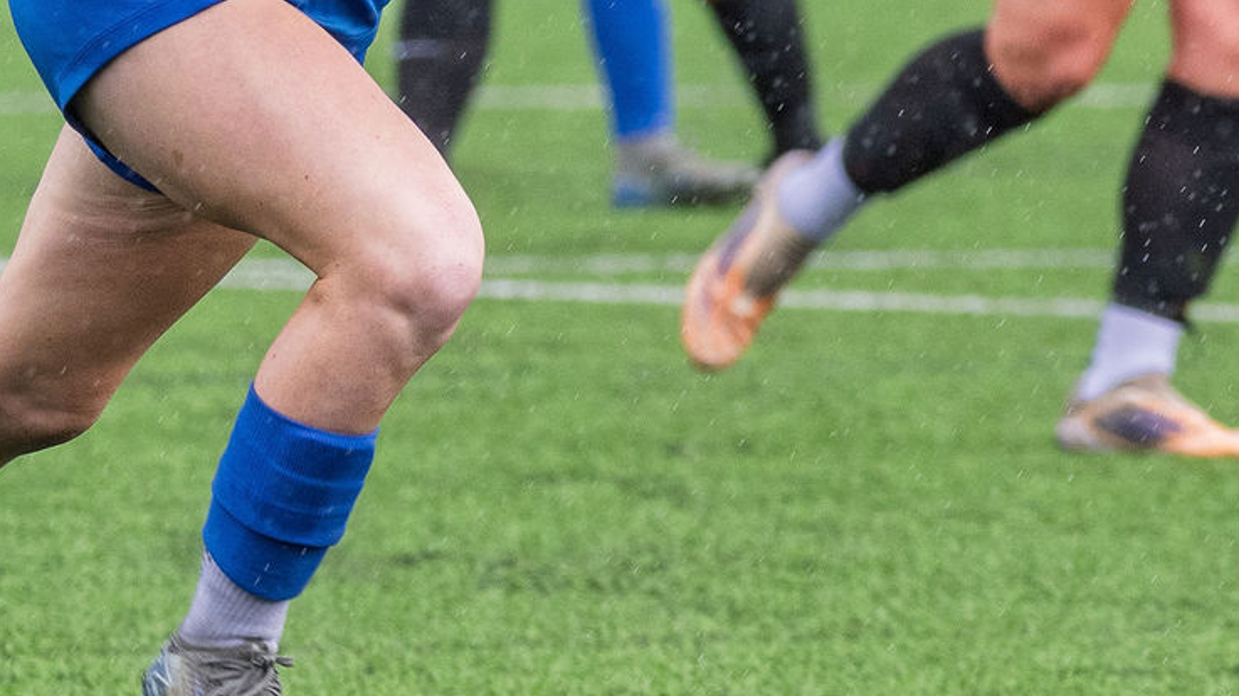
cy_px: -400
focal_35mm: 987
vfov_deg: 1.2
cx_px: 964
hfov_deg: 2.2
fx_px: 32416
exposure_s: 1/1000
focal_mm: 185
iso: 450
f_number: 5
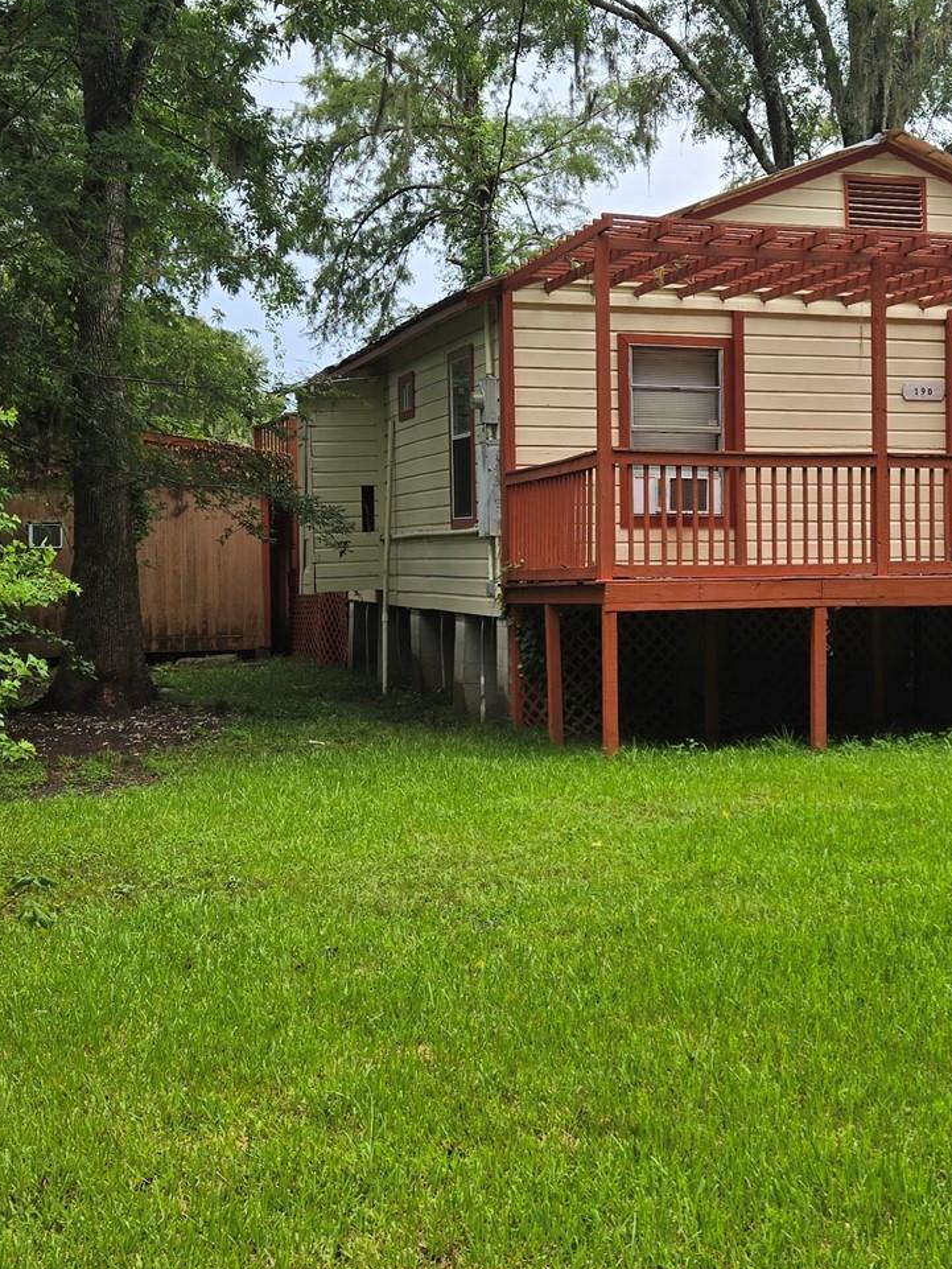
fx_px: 1796
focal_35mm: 49
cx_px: 718
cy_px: 544
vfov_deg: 38.8
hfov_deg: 29.2
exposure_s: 1/315
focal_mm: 5.4
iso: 25
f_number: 1.8
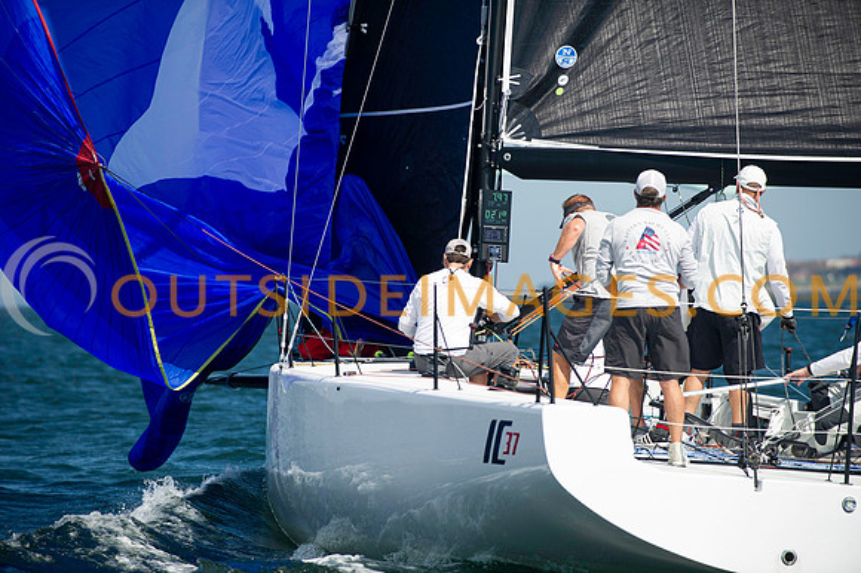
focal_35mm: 202
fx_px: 4833
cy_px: 286
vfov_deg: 6.8
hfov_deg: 10.2
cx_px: 430
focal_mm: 200
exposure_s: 1/3200
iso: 320
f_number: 4
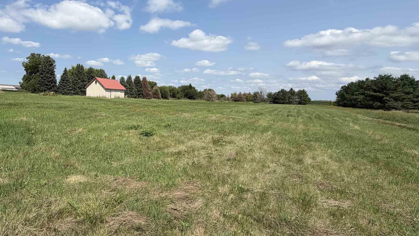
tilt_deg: -0.7
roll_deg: -1.5
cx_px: 137
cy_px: 98
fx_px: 233
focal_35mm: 21
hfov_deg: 80.8
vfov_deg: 53.3
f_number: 2.2
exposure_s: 1/1068
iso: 20
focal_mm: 2.22
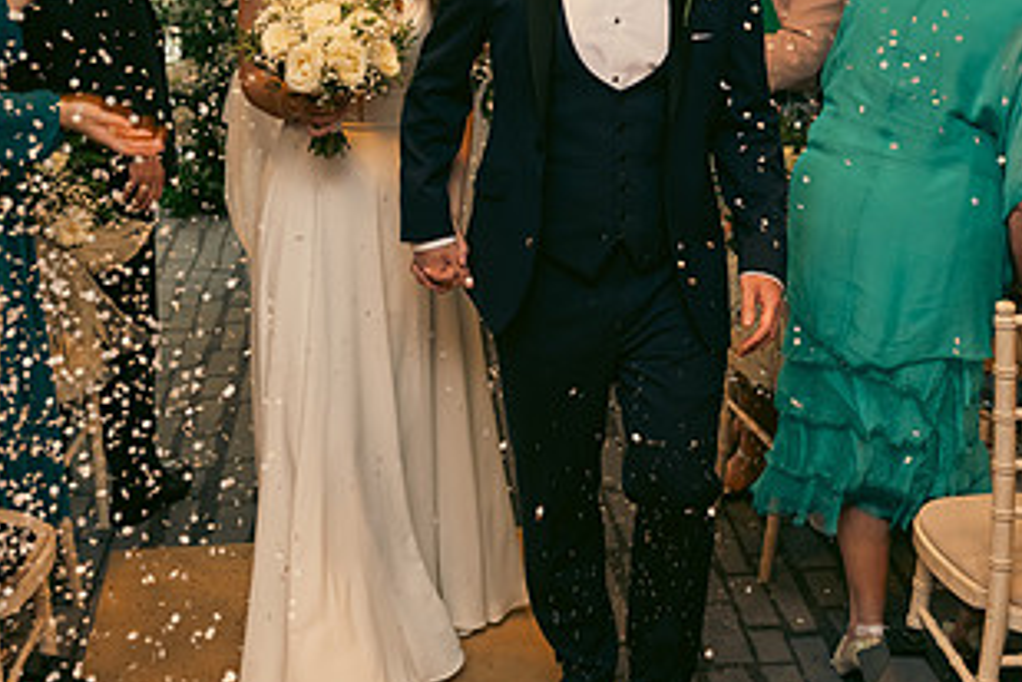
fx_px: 1703
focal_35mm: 60
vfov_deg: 22.1
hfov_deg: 33.4
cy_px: 74
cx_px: 579
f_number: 3.5
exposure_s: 1/160
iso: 640
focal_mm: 32
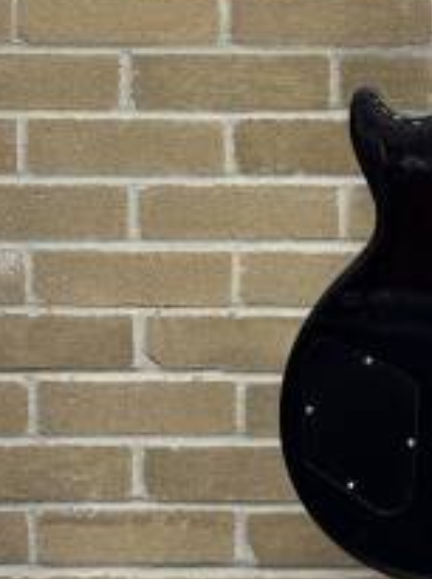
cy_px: -31
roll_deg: +0.4
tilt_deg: -4.5
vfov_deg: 15.8
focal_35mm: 122
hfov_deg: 11.9
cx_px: 488
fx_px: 2036
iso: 250
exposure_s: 1/40
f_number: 1.78
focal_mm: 6.76
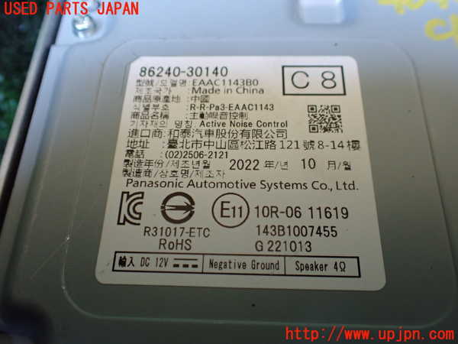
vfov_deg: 46.8
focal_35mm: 30
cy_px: 172
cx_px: 229
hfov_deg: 60.0
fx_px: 397
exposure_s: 1/125
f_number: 2.3
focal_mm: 5.4
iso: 640
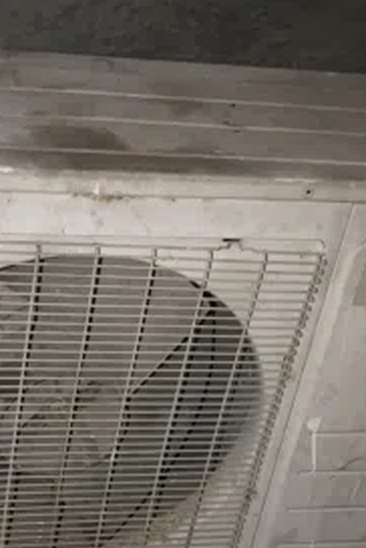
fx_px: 1067
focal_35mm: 70
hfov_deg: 19.4
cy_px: 351
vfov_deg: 28.7
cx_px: 111
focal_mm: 6.14
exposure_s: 1/20
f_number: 1.65
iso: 6400
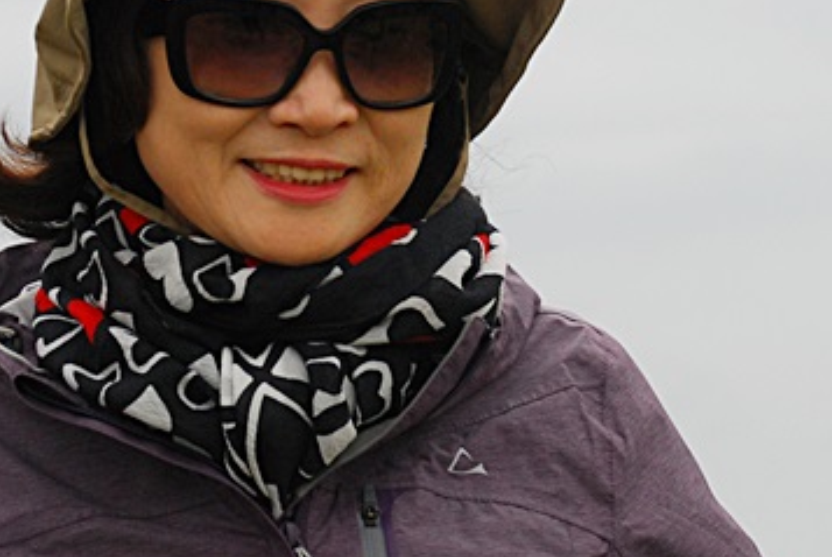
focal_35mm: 195
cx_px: 429
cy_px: 205
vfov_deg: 7.1
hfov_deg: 10.5
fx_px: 4512
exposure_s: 1/400
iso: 400
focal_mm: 58
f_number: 6.3
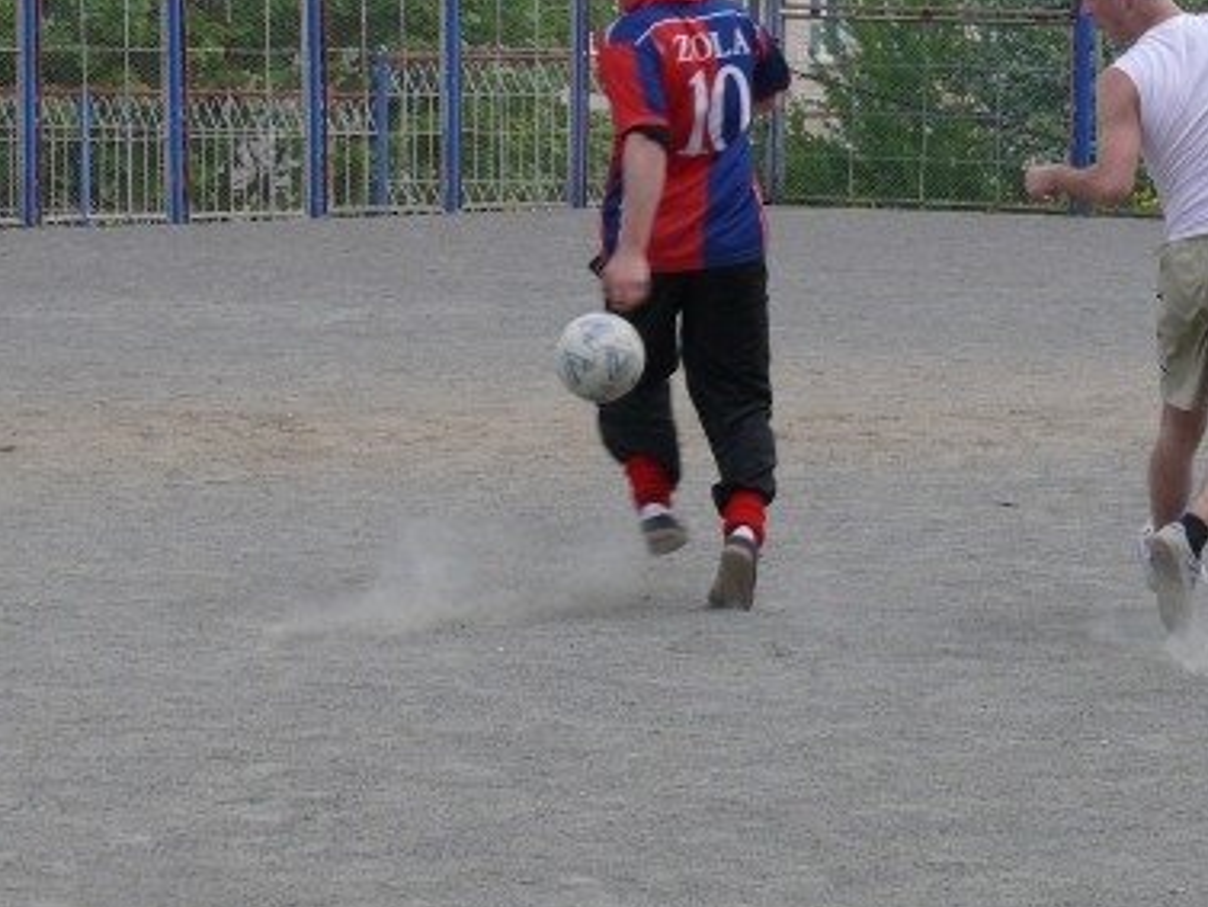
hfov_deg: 9.6
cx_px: 785
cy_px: 343
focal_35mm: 205
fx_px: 7156
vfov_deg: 7.2
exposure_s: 1/320
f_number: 5.6
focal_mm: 20.6
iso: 100
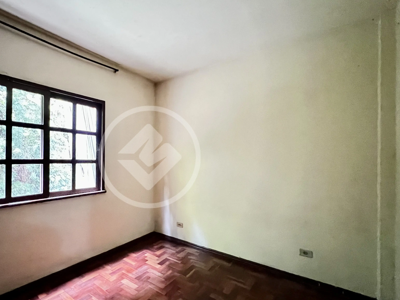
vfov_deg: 74.7
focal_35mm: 17
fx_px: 196
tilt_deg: +0.2
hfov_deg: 89.2
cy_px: 157
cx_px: 149
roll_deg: -0.2
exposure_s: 1/29
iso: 2000
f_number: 1.8
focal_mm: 1.57
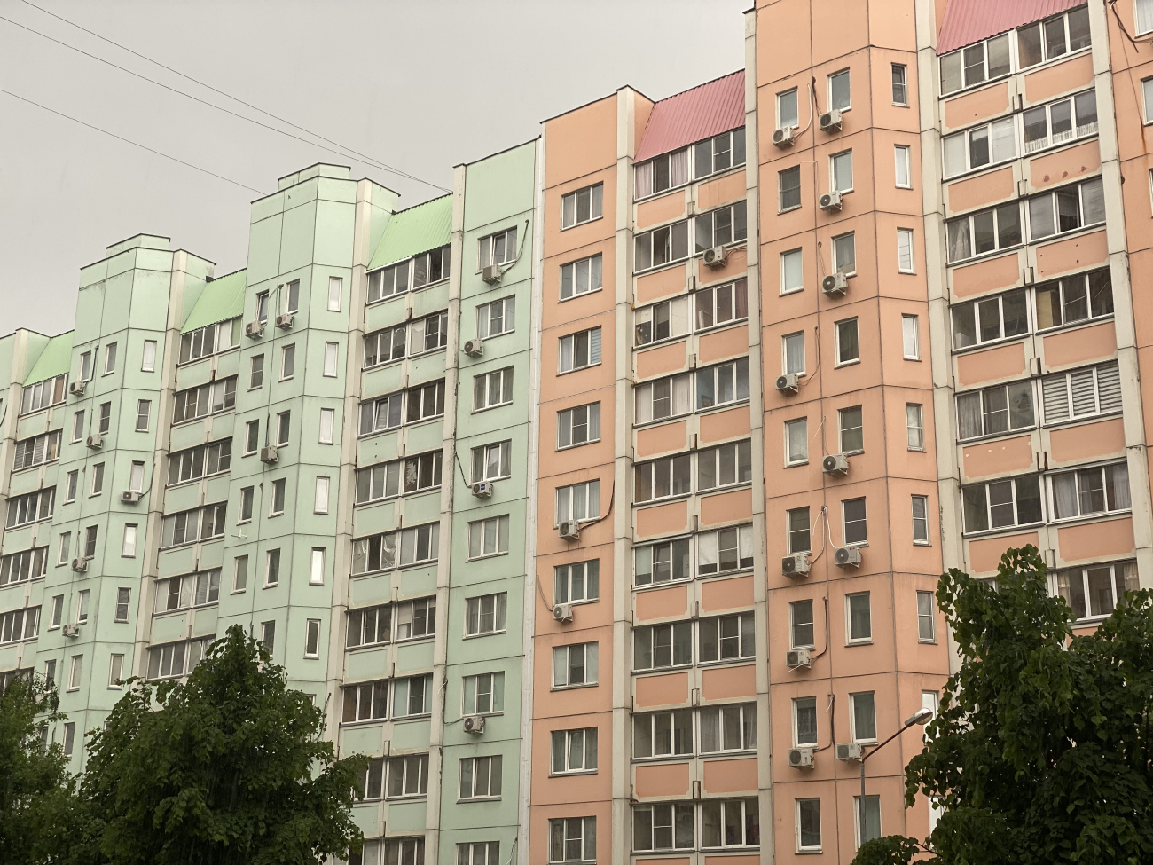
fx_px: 1732
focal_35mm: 52
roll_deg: -0.8
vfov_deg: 28.0
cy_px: 432
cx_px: 576
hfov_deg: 36.8
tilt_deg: +18.2
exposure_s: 1/156
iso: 20
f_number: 2
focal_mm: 6
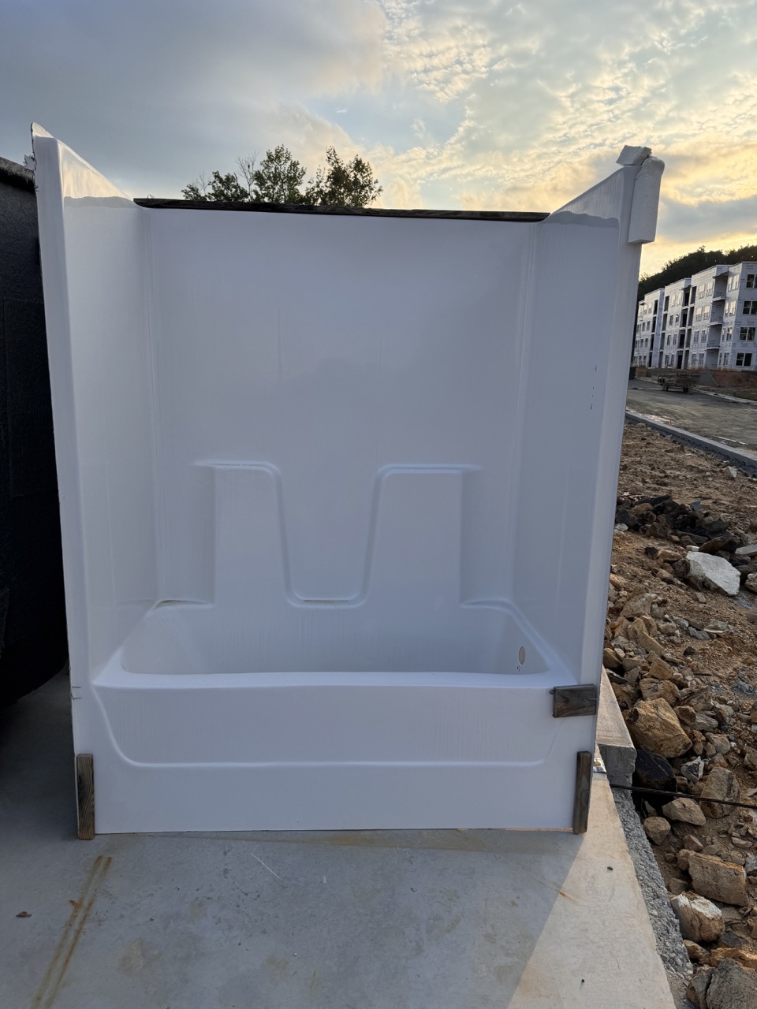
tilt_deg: -11.6
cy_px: 504
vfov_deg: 71.6
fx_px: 700
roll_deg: -1.4
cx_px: 378
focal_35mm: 24
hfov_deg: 56.8
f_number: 1.78
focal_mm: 6.76
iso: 80
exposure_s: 1/1818
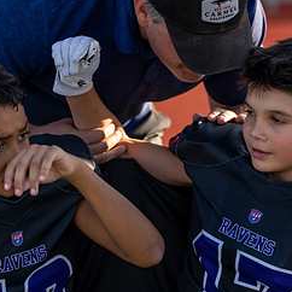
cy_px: 135
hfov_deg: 8.7
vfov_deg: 8.7
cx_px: 180
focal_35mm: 202
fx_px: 1928
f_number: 2.8
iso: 100
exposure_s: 1/640
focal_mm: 99
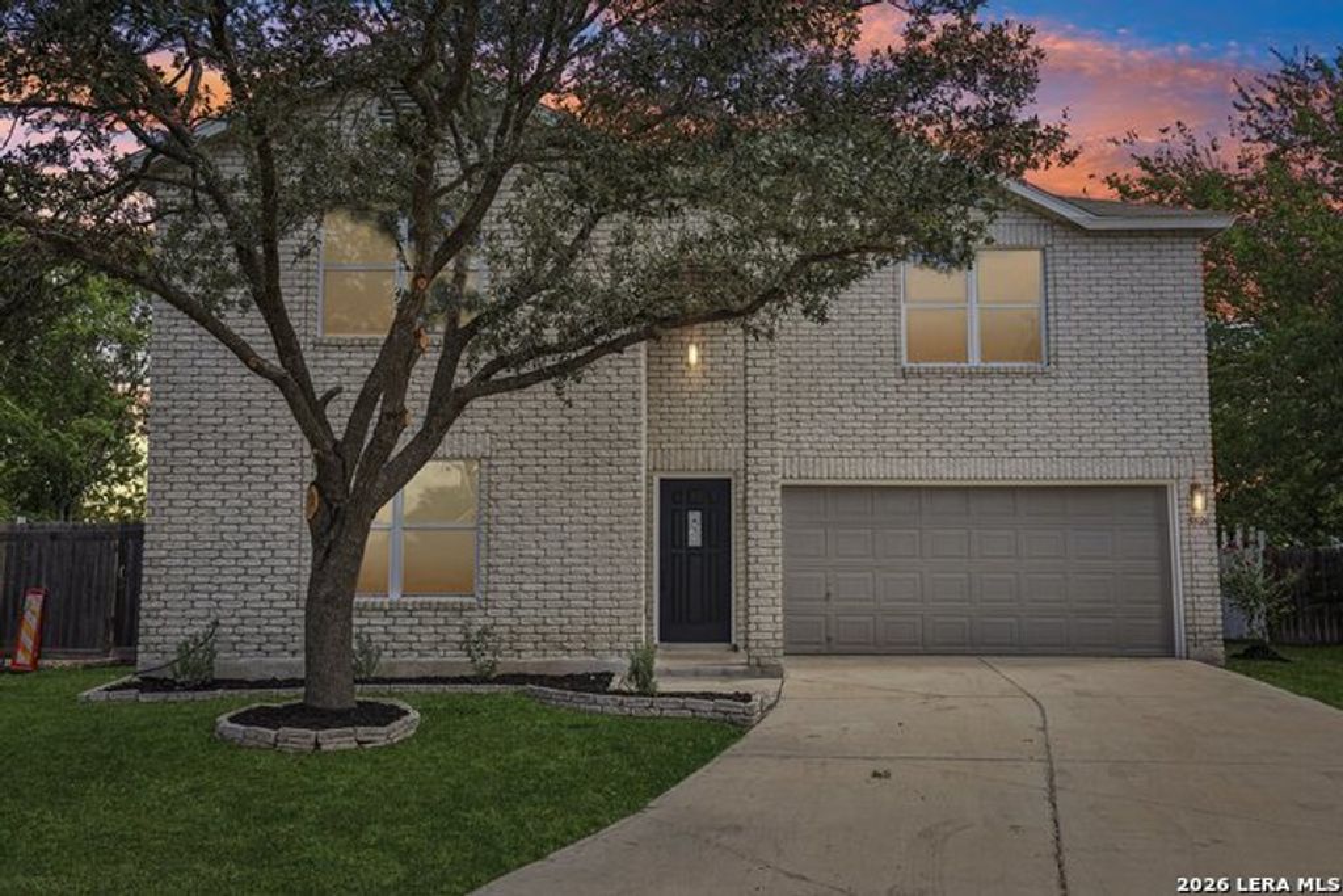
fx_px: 1194
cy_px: 448
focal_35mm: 32
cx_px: 672
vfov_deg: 41.1
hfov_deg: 58.7
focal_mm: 32
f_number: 8
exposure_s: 1/160
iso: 200
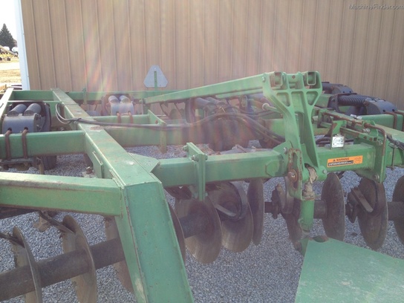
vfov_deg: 40.7
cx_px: 202
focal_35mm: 35
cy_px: 152
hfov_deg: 52.6
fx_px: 408
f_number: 2.4
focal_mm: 4.28
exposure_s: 1/317
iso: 50
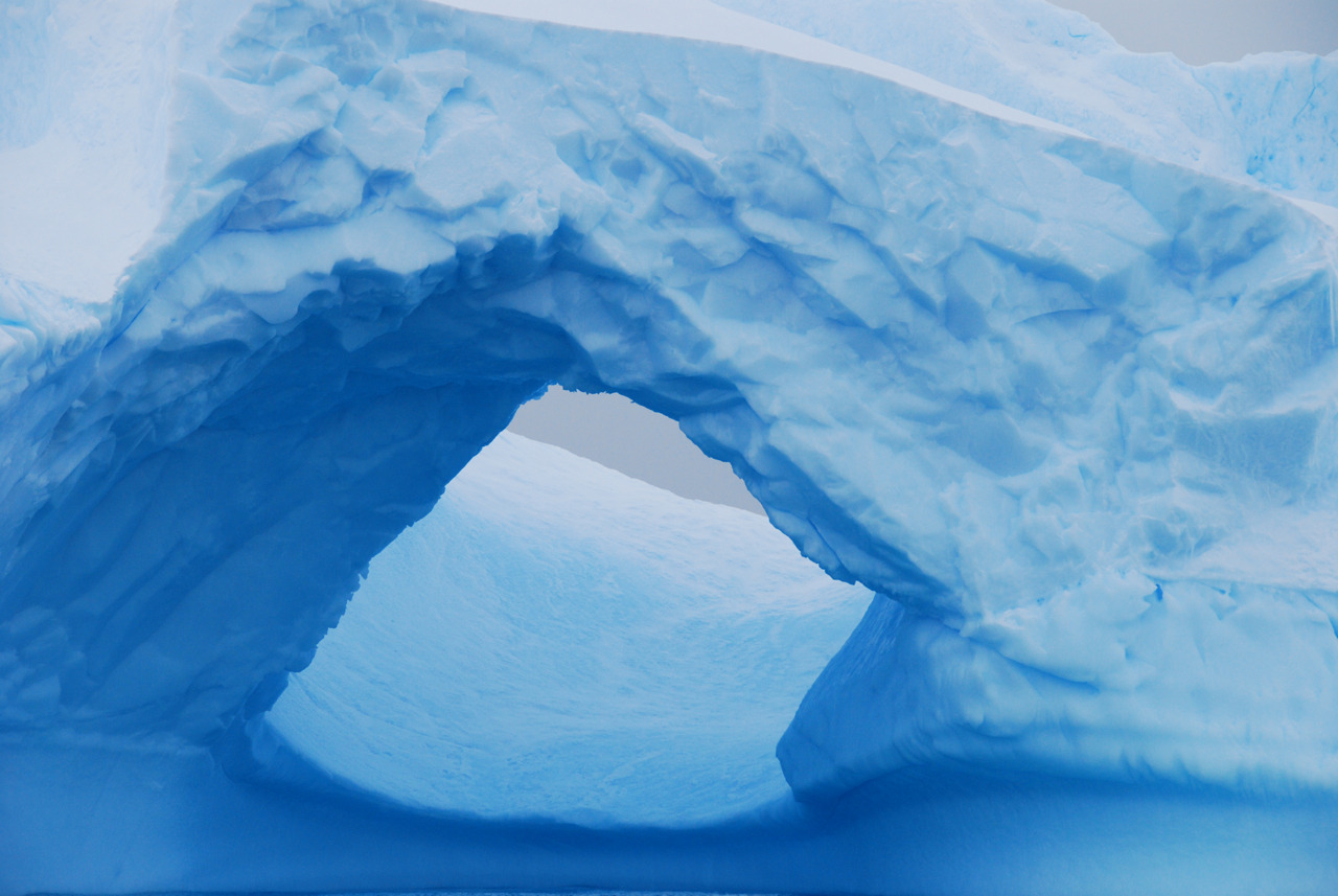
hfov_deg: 14.4
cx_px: 669
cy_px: 448
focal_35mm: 142
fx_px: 5303
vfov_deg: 9.7
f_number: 8
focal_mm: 95
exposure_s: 1/1000
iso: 400
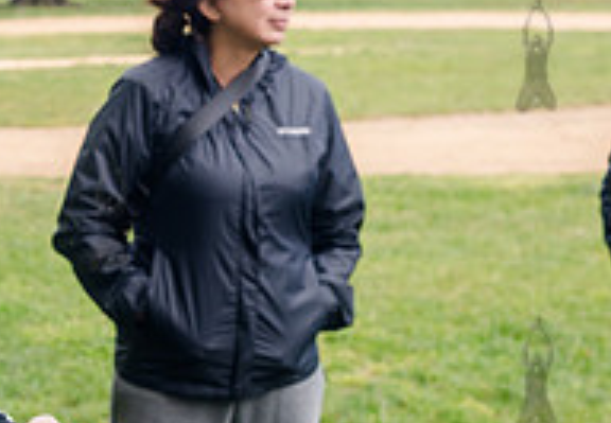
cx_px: 23
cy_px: 181
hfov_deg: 16.8
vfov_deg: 11.9
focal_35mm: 118
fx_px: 2027
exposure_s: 1/320
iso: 200
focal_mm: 35
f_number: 5
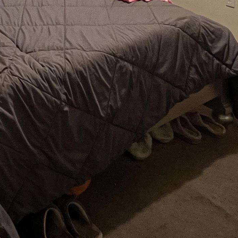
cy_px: -51
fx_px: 389
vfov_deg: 29.1
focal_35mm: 50
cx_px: 50
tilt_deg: -10.1
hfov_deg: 33.1
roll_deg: +2.0
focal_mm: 1.57
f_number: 1.8
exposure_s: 1/60
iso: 1000
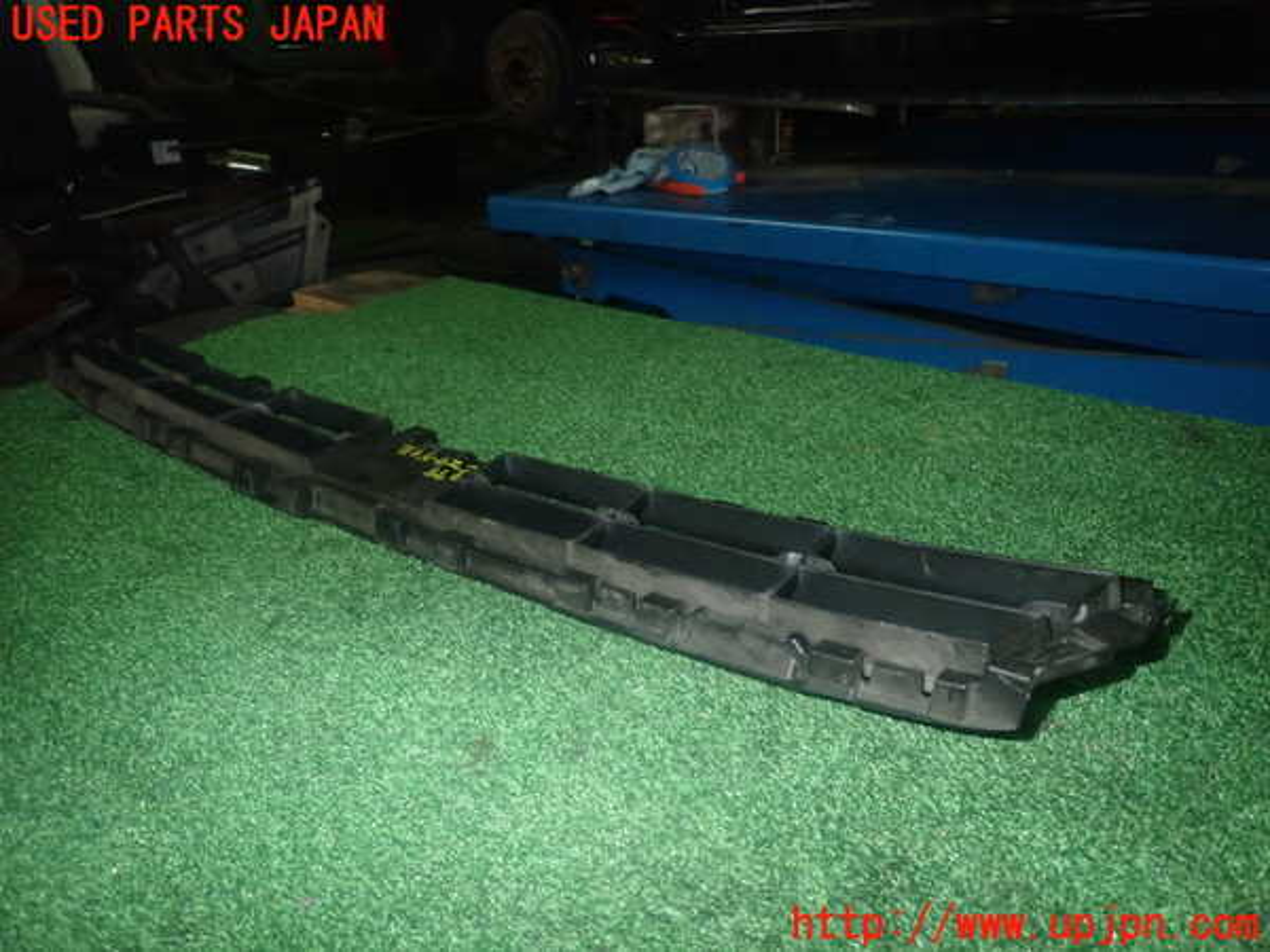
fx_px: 917
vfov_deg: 54.9
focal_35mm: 25
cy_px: 476
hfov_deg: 69.4
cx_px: 635
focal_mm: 4.5
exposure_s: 1/30
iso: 800
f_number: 5.6
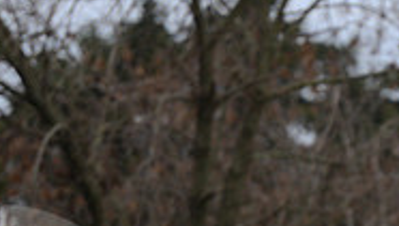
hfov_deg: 3.4
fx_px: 6745
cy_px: 365
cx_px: 367
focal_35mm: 637
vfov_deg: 1.9
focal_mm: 195
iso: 320
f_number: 2.8
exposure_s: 1/500
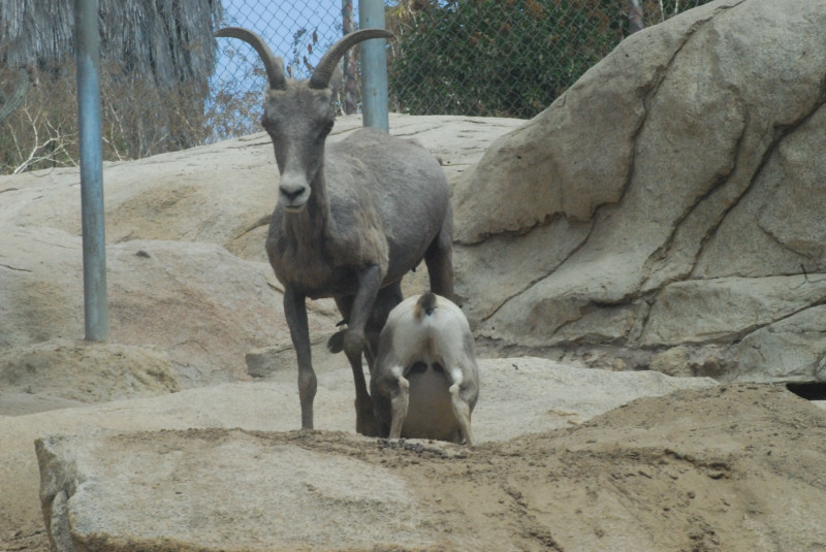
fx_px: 4478
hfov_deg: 10.5
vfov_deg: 7.1
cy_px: 276
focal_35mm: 195
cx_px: 413
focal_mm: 130
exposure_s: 1/90
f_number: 32
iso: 1600
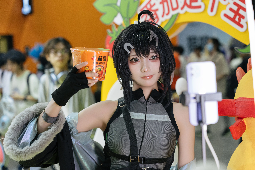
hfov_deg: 28.8
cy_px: 85
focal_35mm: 70
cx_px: 128
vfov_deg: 19.5
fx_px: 496
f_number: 2.8
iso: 800
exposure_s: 1/160
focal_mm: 70
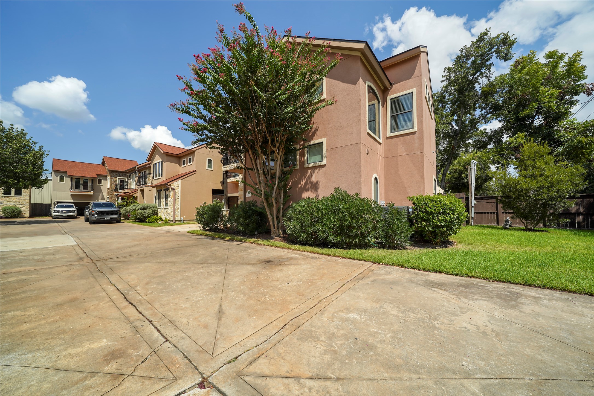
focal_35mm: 12
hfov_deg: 112.6
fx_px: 198
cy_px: 198
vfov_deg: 90.0
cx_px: 297
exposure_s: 1/1000
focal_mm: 12
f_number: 8
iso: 100
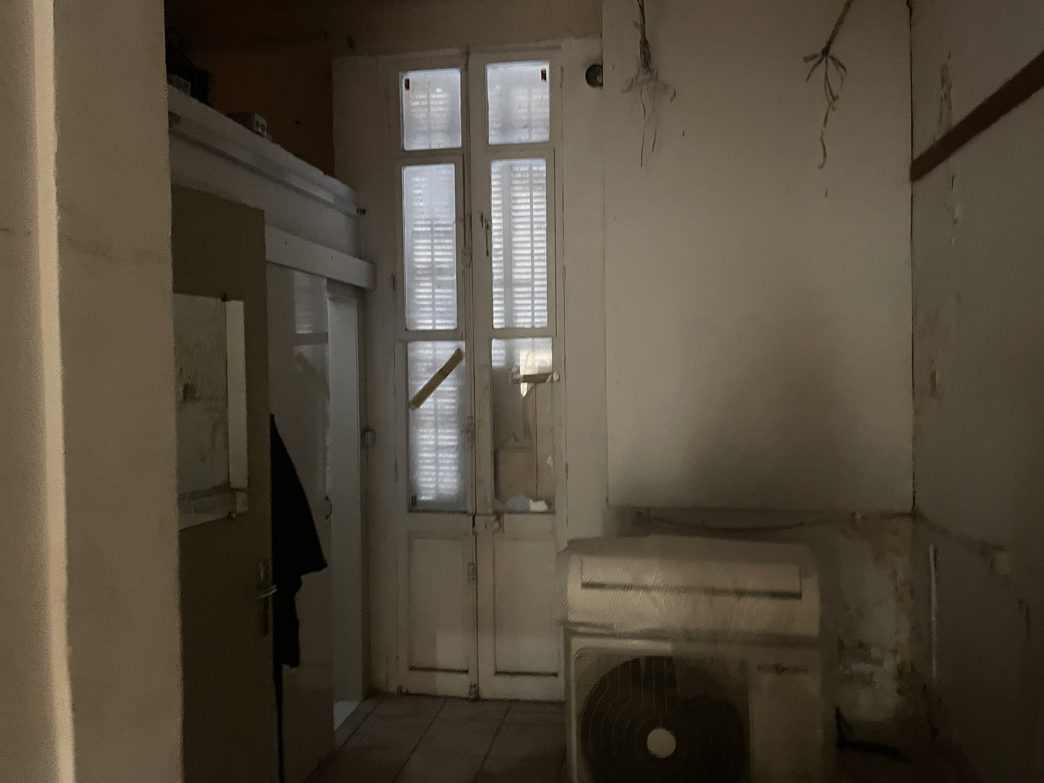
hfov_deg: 67.3
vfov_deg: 53.1
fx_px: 784
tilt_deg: -0.7
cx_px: 522
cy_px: 392
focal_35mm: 26
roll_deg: +2.7
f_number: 1.6
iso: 800
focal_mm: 4.2
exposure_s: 1/25
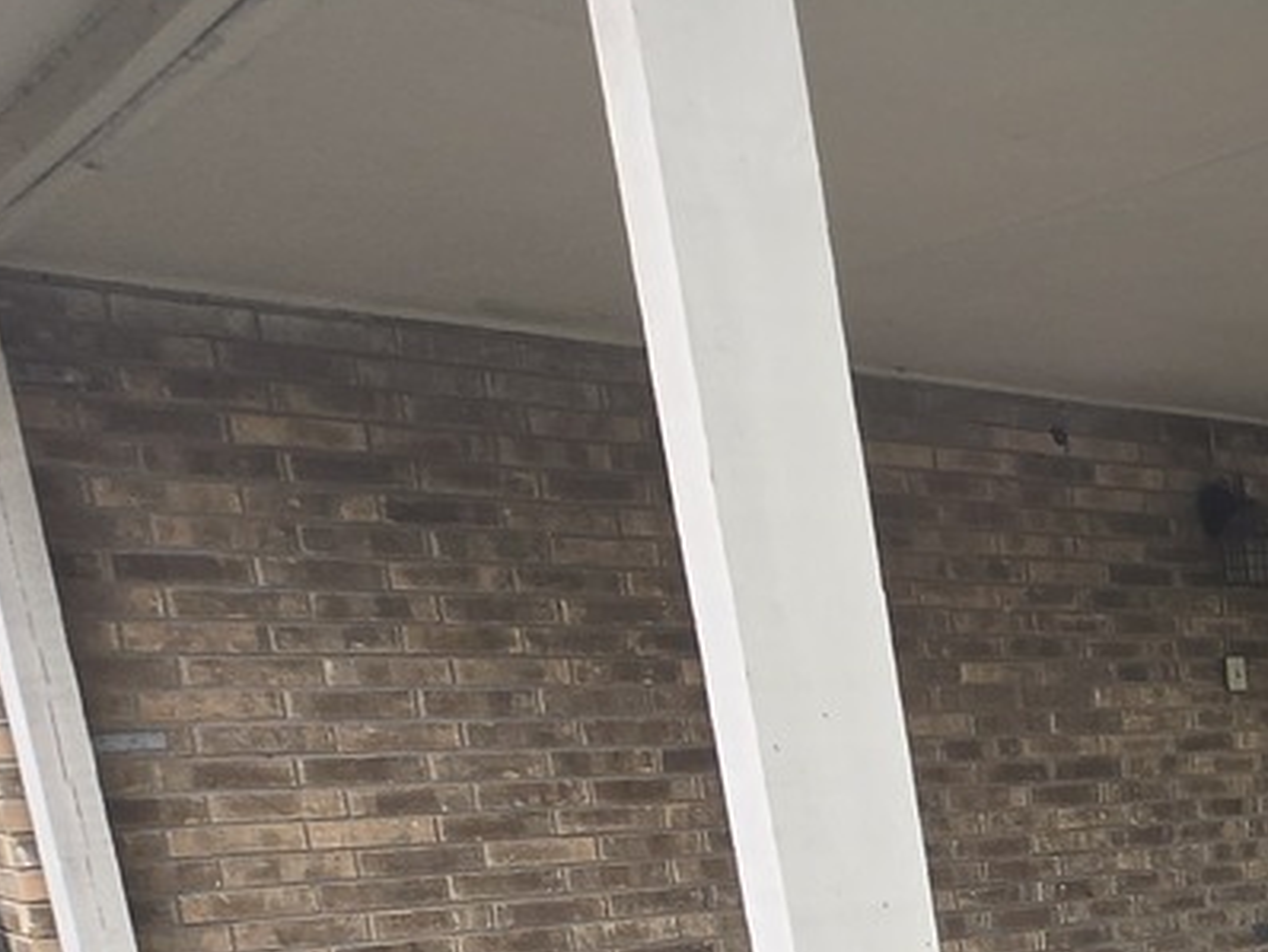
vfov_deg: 28.0
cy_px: 1067
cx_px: 1886
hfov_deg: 27.9
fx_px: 1723
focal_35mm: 47
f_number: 2.2
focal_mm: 1.7
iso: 40
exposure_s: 1/120
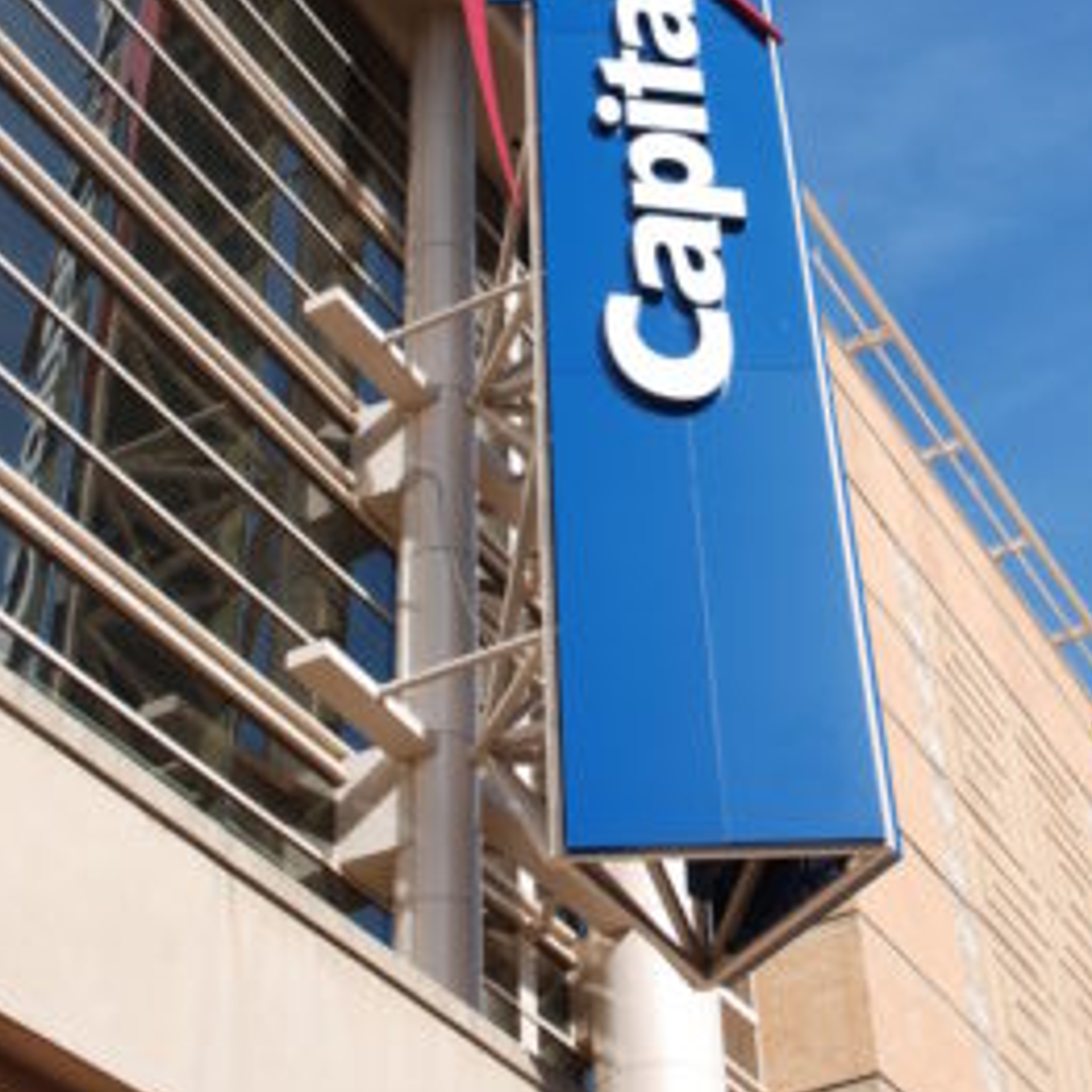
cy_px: 288
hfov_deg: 28.2
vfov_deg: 27.9
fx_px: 2170
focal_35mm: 61
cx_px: 619
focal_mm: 25
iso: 100
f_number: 7.1
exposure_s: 1/200
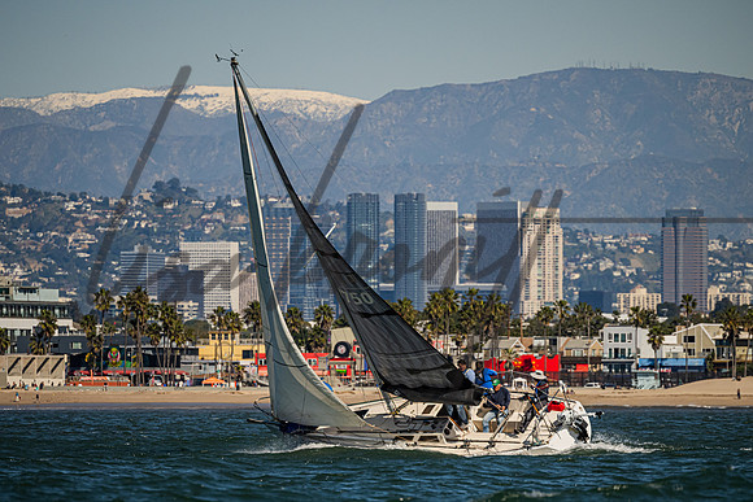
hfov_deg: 4.7
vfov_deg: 3.1
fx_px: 9185
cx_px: 376
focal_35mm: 439
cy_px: 324
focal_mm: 330
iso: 400
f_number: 5.6
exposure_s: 1/6400
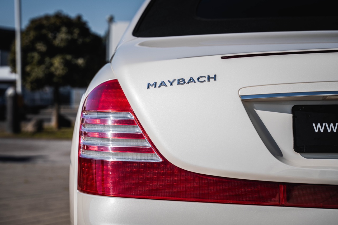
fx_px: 704
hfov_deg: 27.0
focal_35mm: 75
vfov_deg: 18.2
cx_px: 169
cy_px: 112
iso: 500
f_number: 5
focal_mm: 75
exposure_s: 1/1600
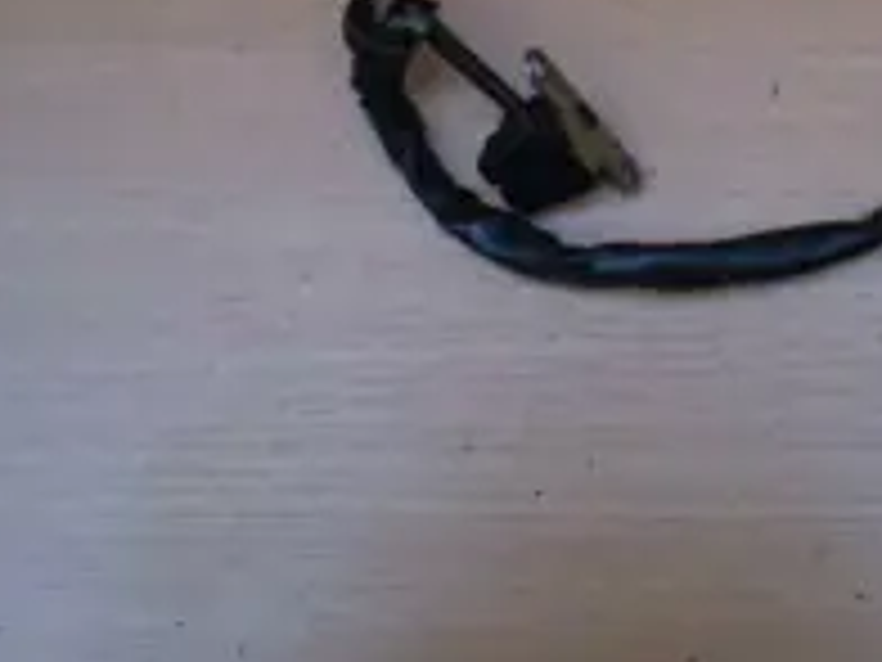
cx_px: 693
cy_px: -104
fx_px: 2242
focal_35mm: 88
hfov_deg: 22.0
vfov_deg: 16.2
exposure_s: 1/30
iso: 100
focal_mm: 6.3
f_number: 3.1
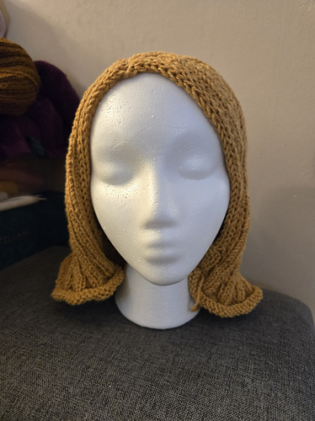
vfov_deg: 74.0
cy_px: 210
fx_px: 280
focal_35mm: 23
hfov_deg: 58.8
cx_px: 158
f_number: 1.8
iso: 800
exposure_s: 1/120
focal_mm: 5.4
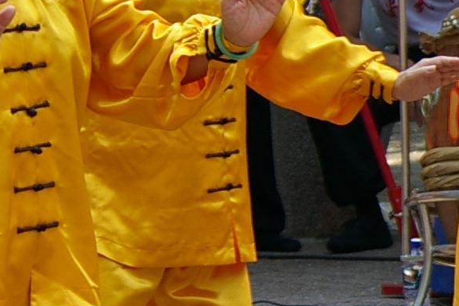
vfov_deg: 2.8
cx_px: 1040
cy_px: 231
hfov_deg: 4.1
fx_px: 6232
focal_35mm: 489
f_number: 5.6
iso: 200
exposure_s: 1/180
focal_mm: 63
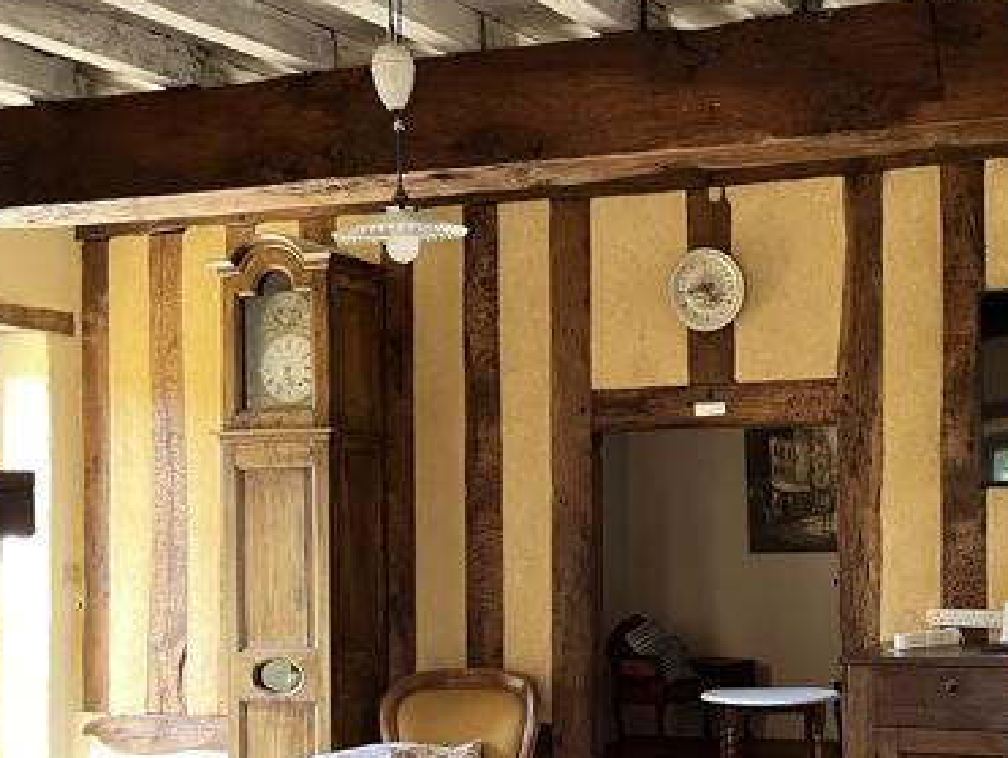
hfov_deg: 33.7
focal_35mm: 56
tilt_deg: -0.2
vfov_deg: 25.9
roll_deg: +0.8
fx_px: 1632
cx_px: 742
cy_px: 535
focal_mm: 5.1
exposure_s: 1/60
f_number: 1.6
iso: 200
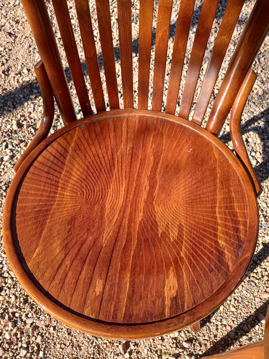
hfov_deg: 53.1
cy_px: 180
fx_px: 269
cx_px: 134
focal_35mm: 26
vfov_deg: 67.3
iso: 20
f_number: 1.8
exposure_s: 1/217
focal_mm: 3.98
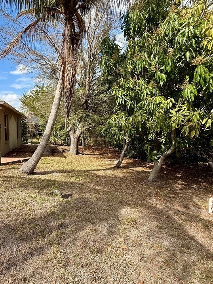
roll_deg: -0.1
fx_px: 164
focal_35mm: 20
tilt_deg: -0.9
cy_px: 137
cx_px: 63
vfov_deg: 81.7
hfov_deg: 63.5
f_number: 2.2
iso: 50
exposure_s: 1/1033
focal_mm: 2.22
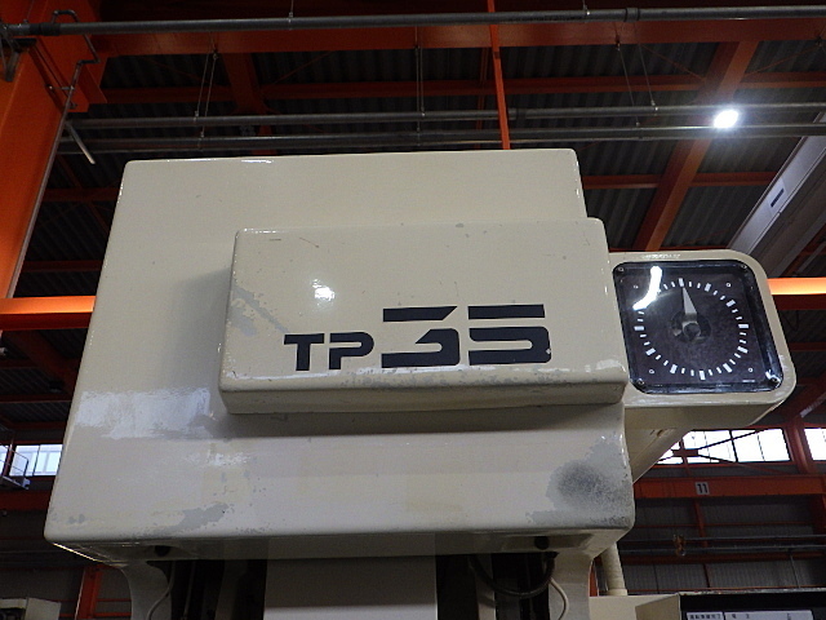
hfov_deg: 63.4
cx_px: 413
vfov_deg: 49.7
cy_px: 310
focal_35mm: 28
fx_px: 668
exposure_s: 1/45
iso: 125
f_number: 3.5
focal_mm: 5
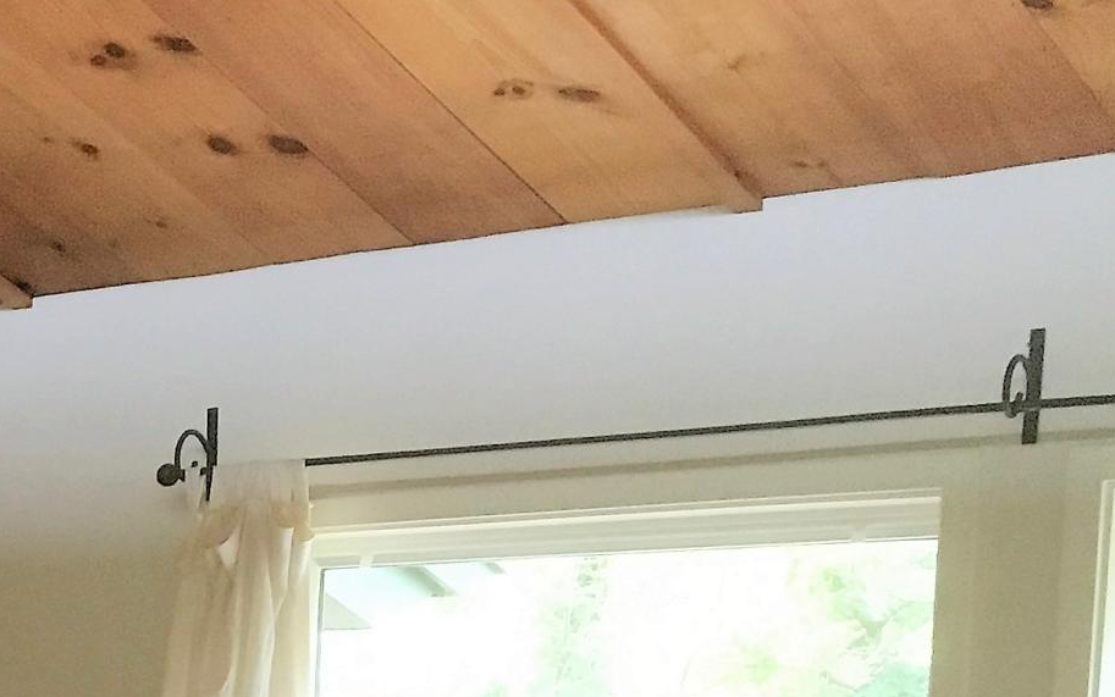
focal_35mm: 101
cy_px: 1129
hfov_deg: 18.6
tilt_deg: -6.8
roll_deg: -0.1
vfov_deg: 12.2
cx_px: -468
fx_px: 3070
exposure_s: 1/30
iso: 160
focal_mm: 4.15
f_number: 2.2
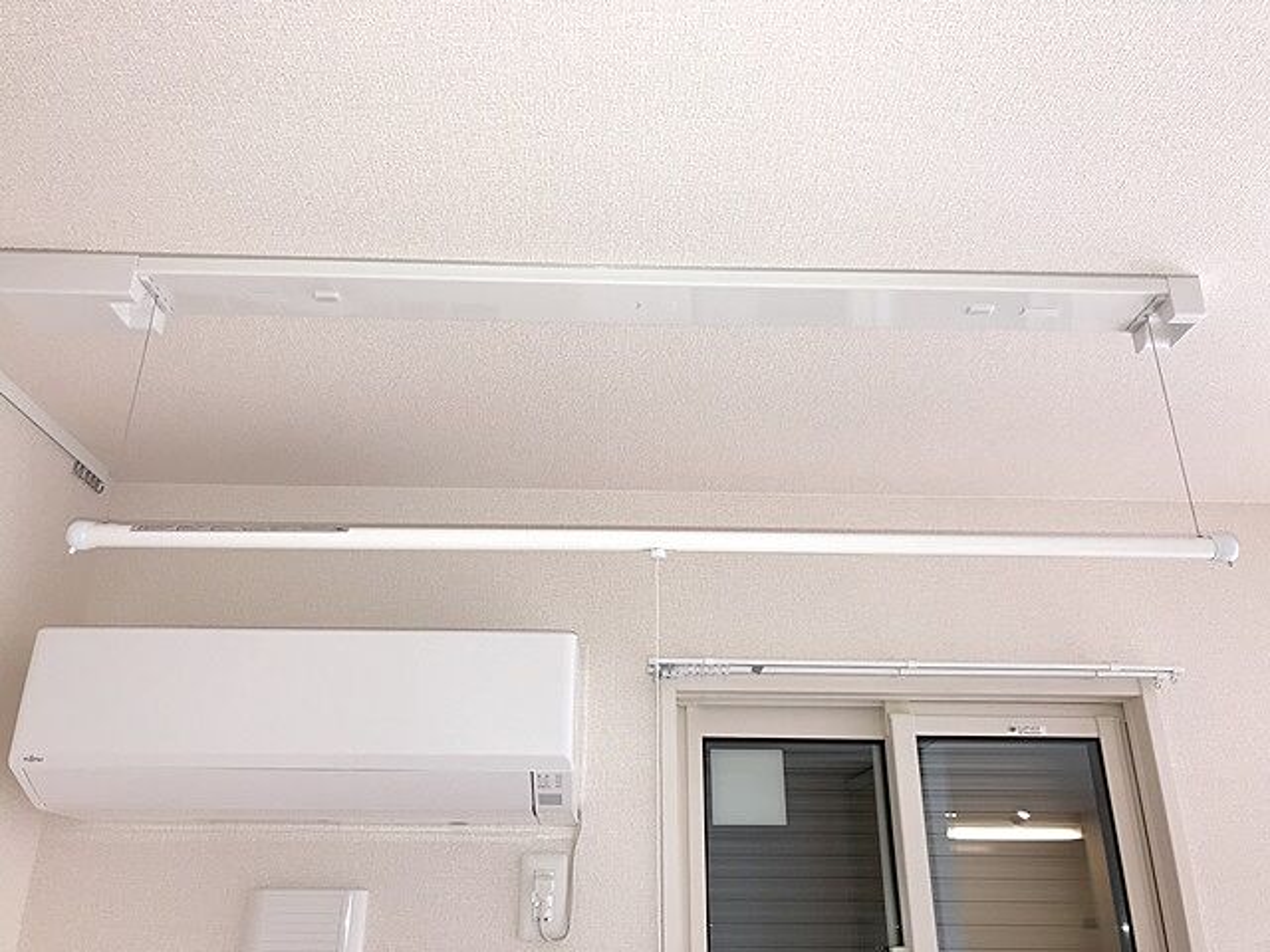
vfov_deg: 49.7
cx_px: 635
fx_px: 1027
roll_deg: -0.3
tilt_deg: +22.7
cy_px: 476
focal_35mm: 28
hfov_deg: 63.4
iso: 20
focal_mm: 3.99
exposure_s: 1/47
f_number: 1.8
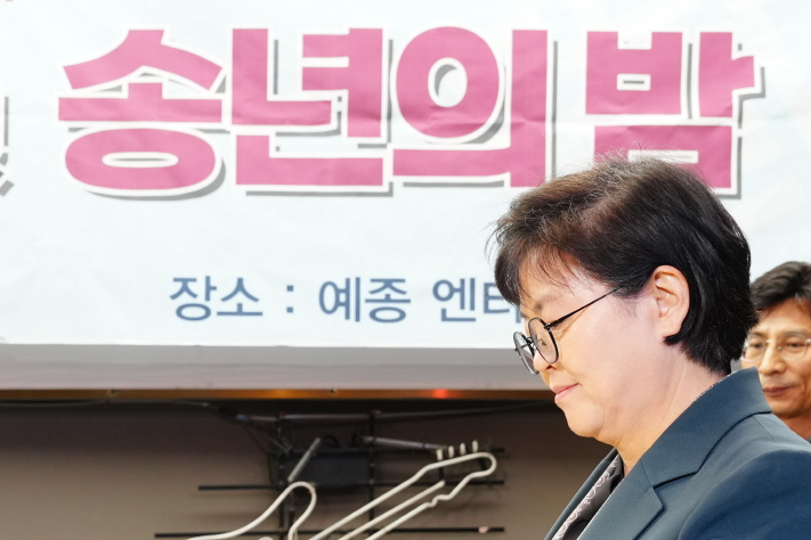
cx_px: 105
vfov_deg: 17.5
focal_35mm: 76
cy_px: 558
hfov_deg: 25.9
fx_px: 1712
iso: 1000
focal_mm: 30
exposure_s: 1/160
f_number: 4.5
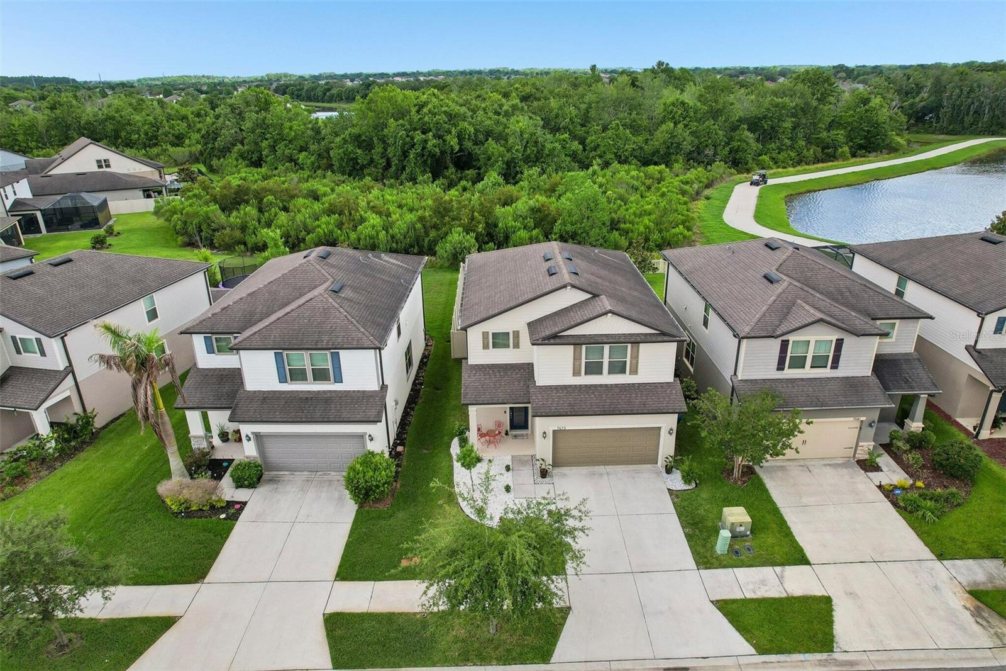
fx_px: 615
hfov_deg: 78.6
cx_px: 503
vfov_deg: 57.2
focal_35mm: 22
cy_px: 336
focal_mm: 8.4
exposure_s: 1/1250
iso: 100
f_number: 2.8
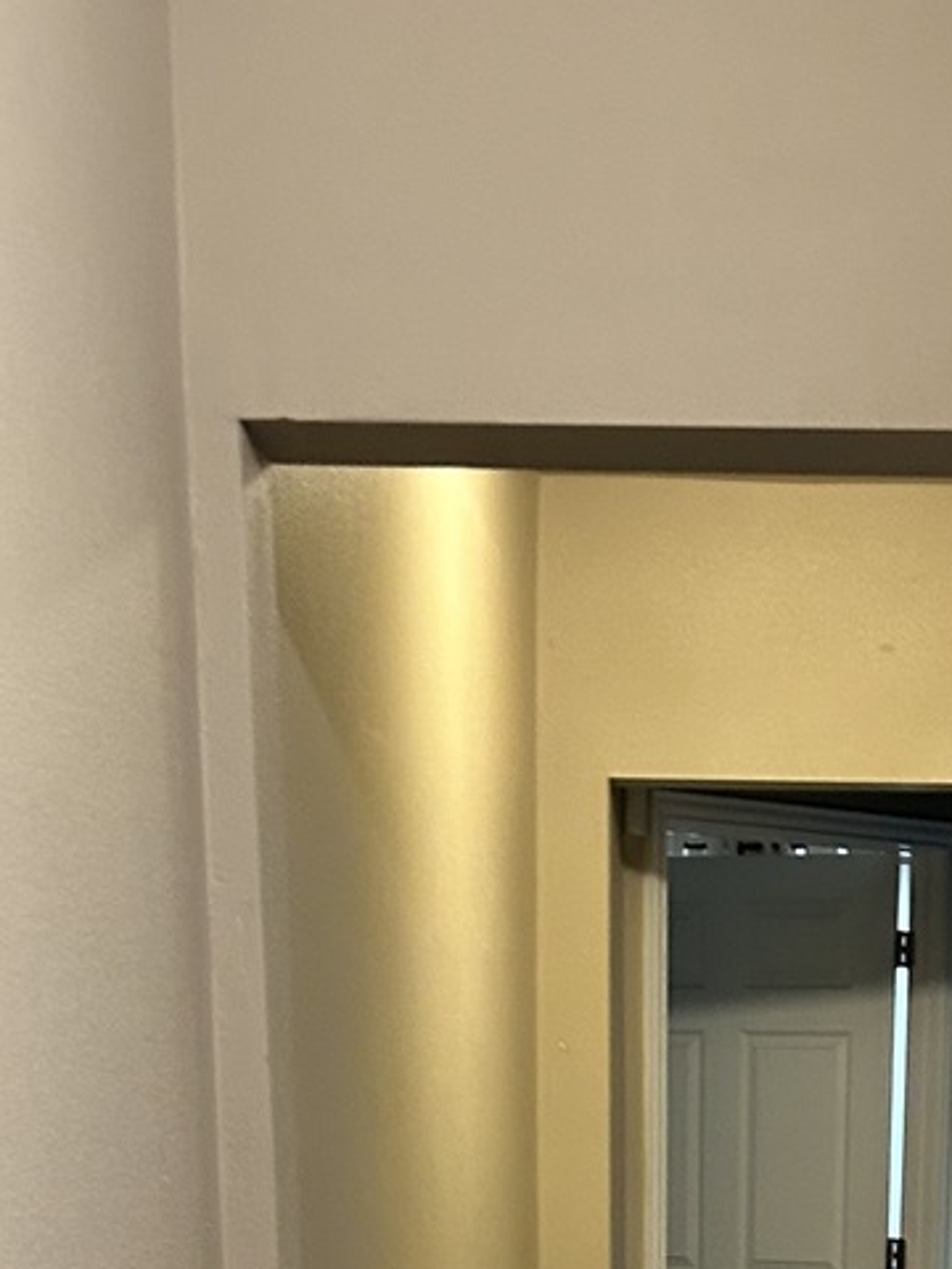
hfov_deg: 18.7
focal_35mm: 78
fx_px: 2860
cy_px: 1856
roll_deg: -0.8
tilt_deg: -14.3
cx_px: 788
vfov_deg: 21.4
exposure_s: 1/60
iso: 320
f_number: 1.5
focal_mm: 5.7
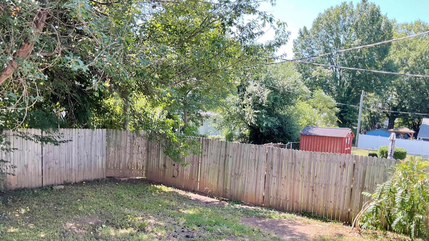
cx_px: 214
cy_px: 157
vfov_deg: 36.4
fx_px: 364
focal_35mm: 32
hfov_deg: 61.0
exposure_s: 1/165
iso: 16
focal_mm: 3
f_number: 1.8
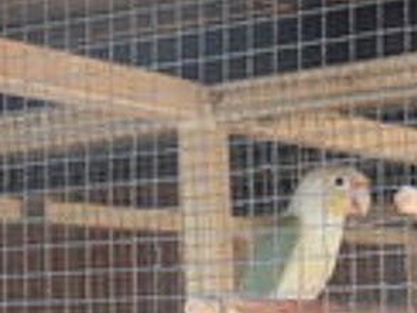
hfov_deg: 16.4
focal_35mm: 120
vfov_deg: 12.3
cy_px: 254
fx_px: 1446
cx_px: 284
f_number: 4.5
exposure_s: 1/100
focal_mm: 13.1
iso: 125
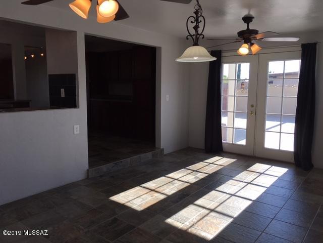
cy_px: 122
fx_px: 271
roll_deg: -0.9
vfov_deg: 48.2
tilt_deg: -5.0
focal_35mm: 29
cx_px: 162
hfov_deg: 61.7
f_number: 2.2
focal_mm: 4.15
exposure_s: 1/252
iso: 25
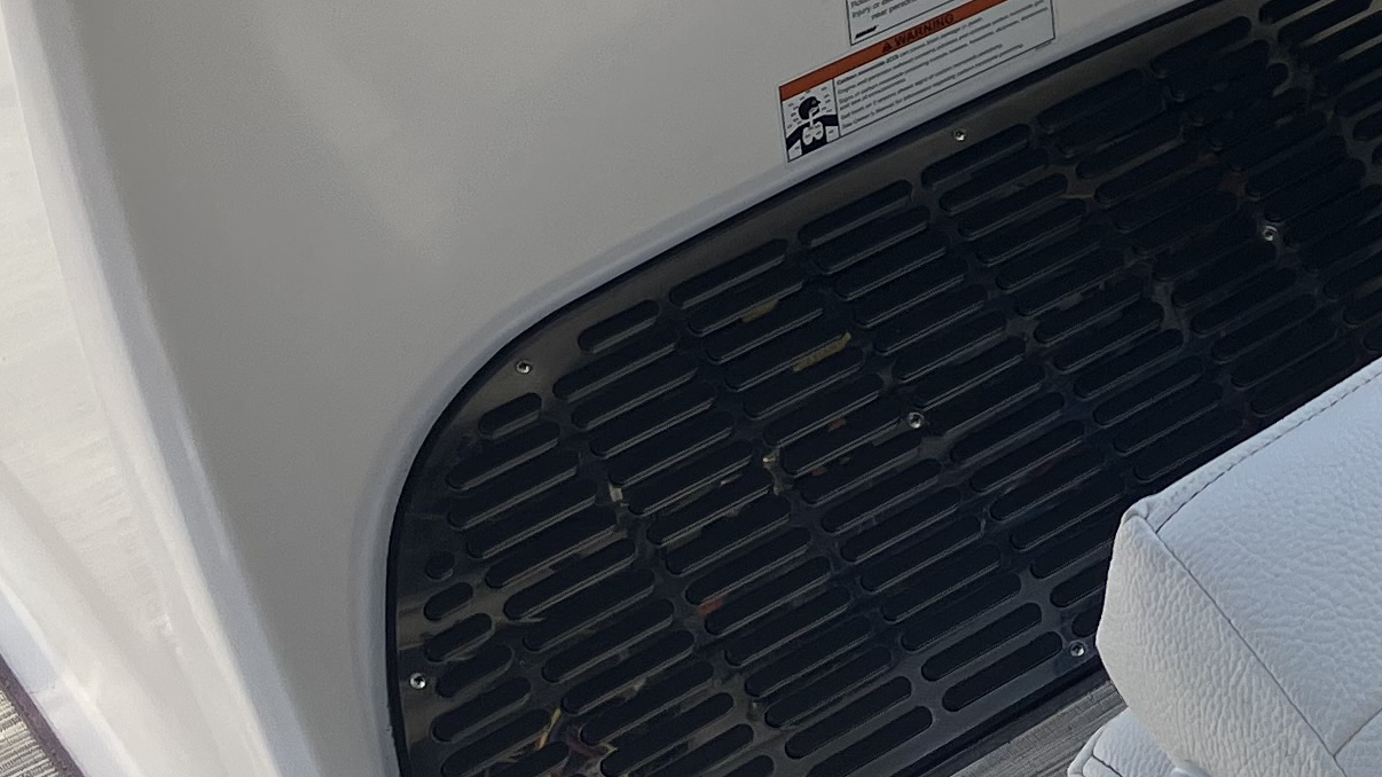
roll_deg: -3.4
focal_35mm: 102
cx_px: 1798
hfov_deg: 19.3
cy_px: -716
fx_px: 3737
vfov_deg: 10.9
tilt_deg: -24.2
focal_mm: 3.99
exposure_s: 1/991
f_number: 1.8
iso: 32
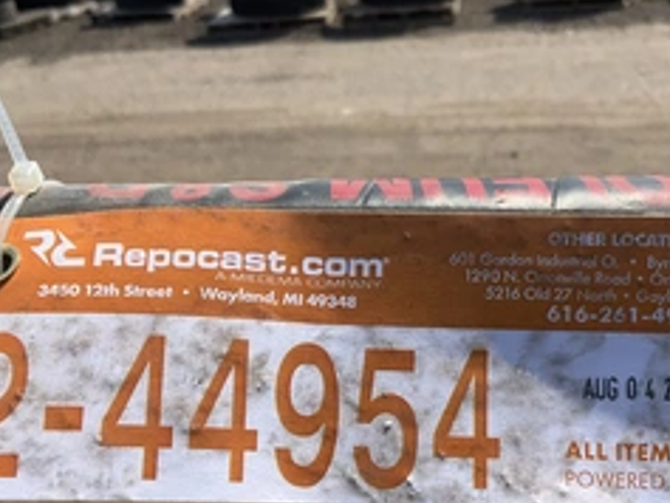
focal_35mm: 49
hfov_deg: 38.8
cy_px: 359
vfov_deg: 29.4
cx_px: 393
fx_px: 949
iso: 25
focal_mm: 3
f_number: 1.8
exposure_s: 1/2320
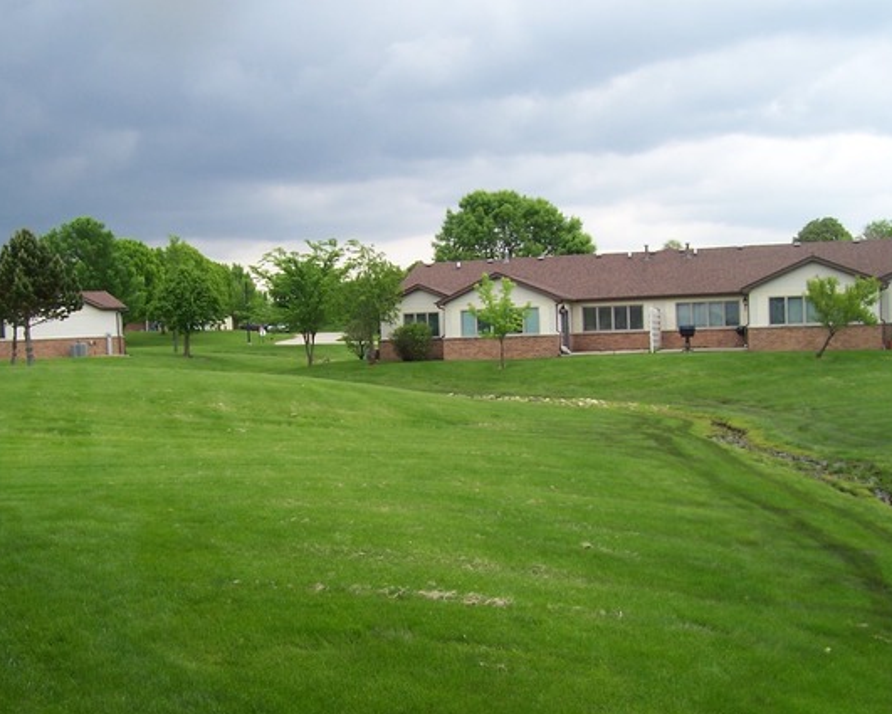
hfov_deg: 45.7
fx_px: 1056
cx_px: 398
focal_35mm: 40
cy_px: 402
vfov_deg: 37.3
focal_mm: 5.6
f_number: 5.6
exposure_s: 1/180
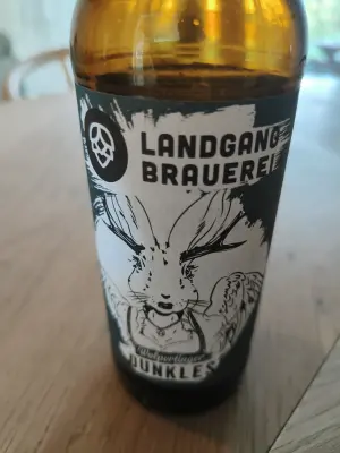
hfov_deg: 56.8
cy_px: 226
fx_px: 314
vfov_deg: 71.6
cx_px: 170
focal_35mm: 24
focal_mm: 5.59
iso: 250
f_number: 2.2
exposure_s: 1/50
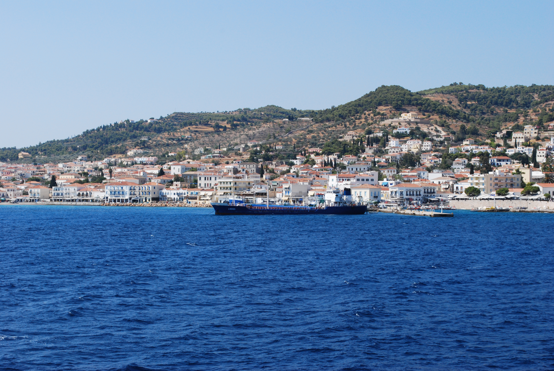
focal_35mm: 69
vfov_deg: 19.8
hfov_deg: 29.2
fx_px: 1063
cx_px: 277
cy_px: 186
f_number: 11
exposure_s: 1/500
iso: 400
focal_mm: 46
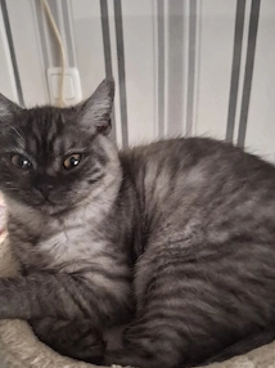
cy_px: 232
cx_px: 122
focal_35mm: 35
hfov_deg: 40.6
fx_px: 371
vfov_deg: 52.1
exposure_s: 1/11
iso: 1000
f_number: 1.8
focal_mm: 4.69
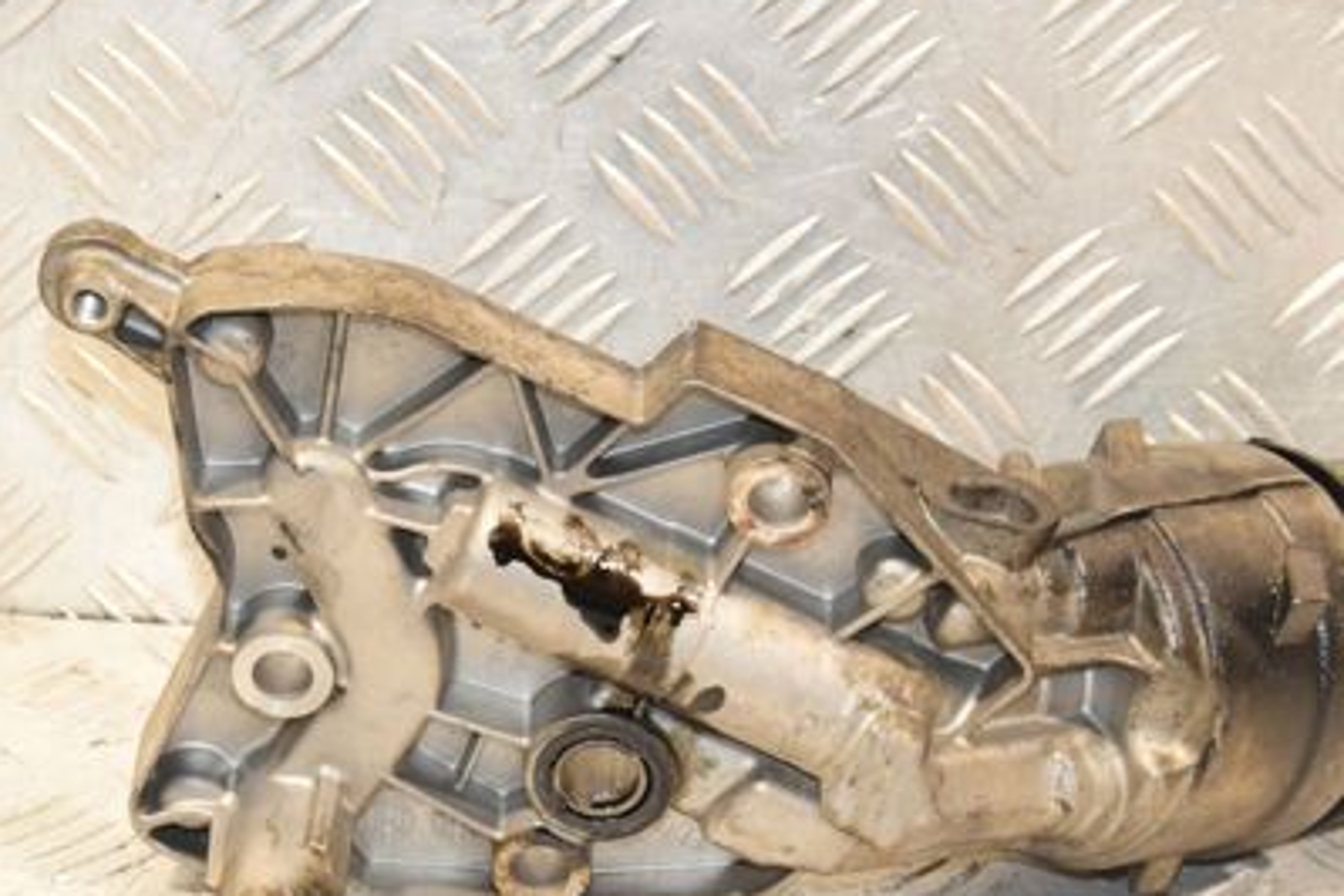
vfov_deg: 10.9
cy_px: 674
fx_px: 4666
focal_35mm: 125
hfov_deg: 16.4
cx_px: 697
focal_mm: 52
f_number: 7.1
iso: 1600
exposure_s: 1/160
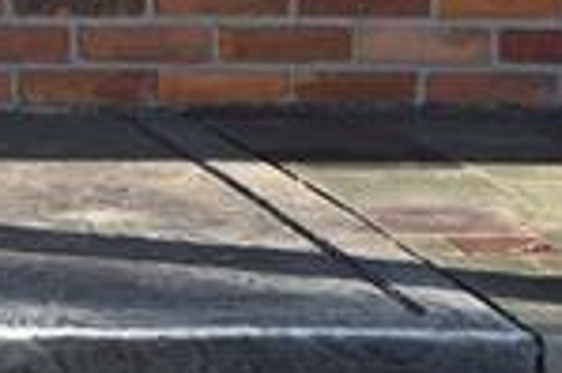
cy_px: -701
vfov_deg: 4.8
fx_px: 4288
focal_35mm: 275
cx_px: -868
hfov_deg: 7.0
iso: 64
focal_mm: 40
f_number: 9
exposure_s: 1/100
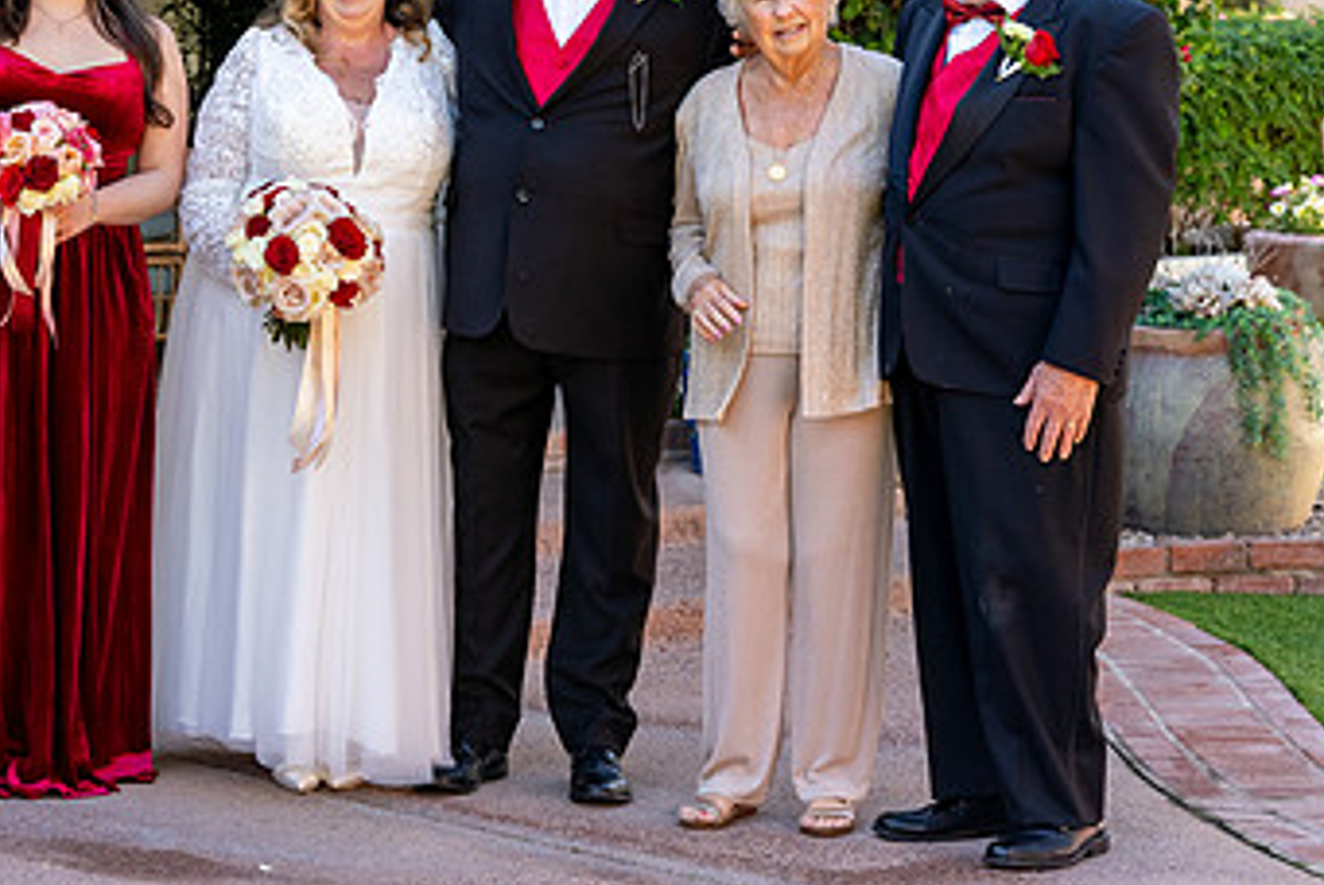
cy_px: 324
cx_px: 206
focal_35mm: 119
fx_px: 4380
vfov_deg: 11.5
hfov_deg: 17.0
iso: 500
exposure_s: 1/250
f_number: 7.1
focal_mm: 70
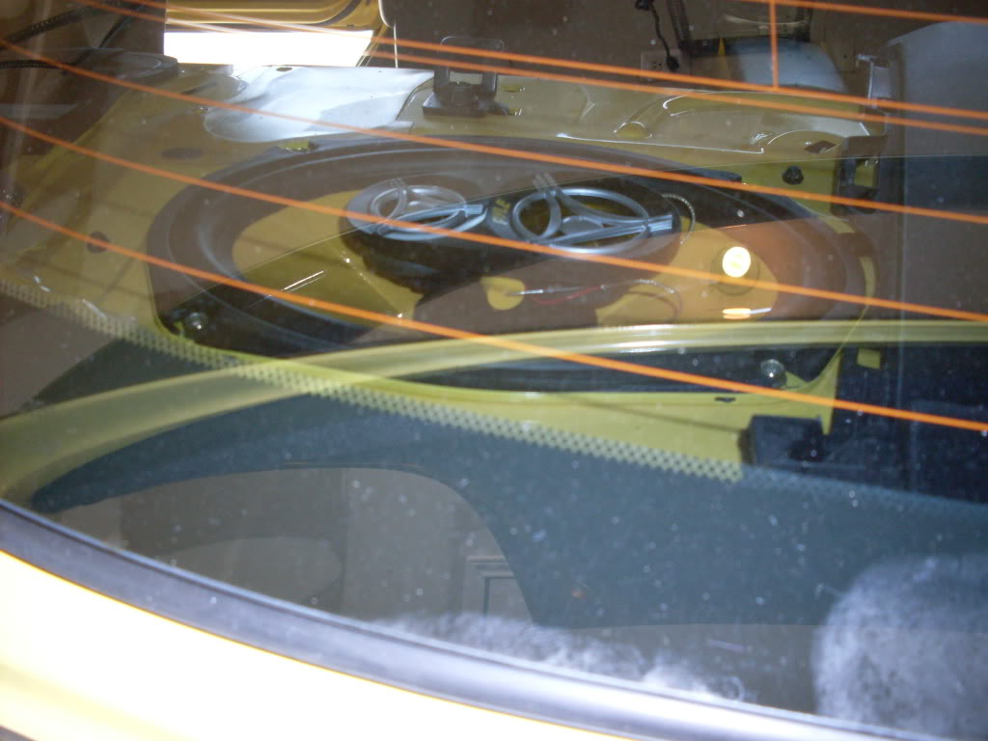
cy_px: 370
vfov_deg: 37.7
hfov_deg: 49.0
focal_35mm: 38
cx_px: 494
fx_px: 1085
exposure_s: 1/45
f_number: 2.8
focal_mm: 6.3
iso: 100
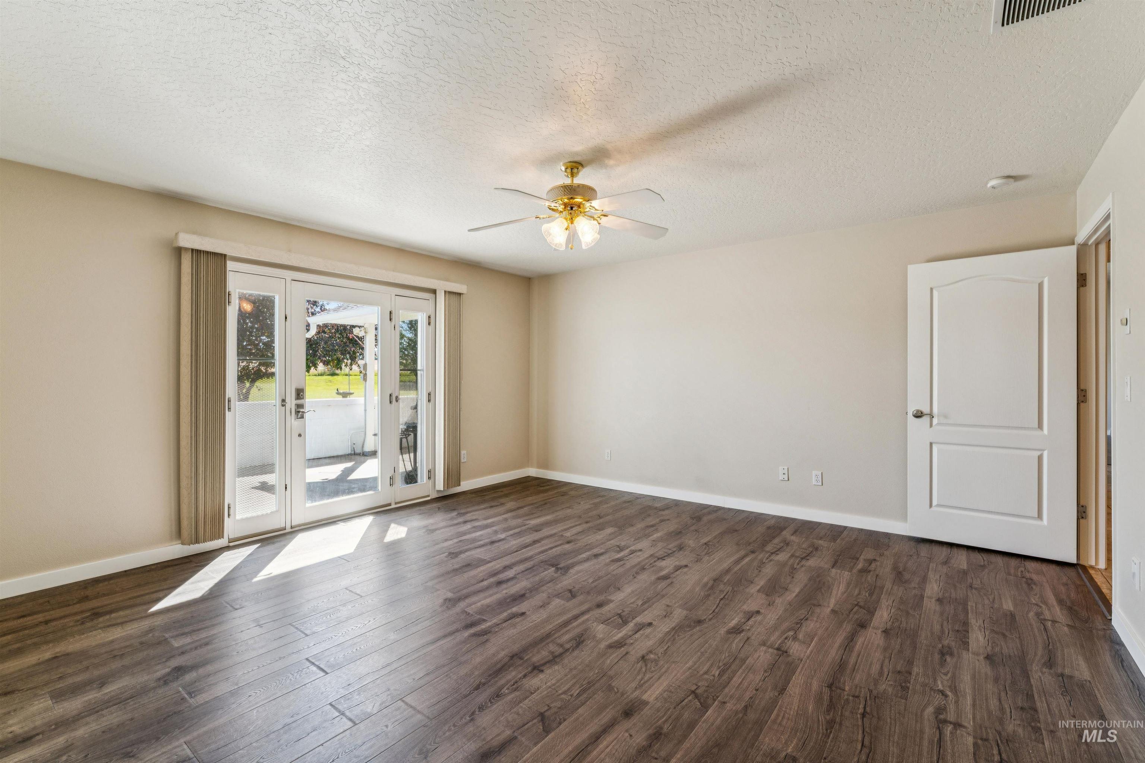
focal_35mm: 16
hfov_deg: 97.1
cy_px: 382
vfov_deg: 74.1
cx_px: 572
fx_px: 506
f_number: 13
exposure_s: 1/25
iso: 400
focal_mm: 15.9
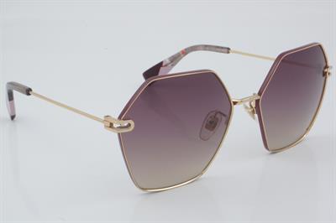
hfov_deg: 27.0
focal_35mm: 75
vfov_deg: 18.2
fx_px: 699
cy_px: 112
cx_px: 168
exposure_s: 1/3
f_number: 32
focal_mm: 50
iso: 100
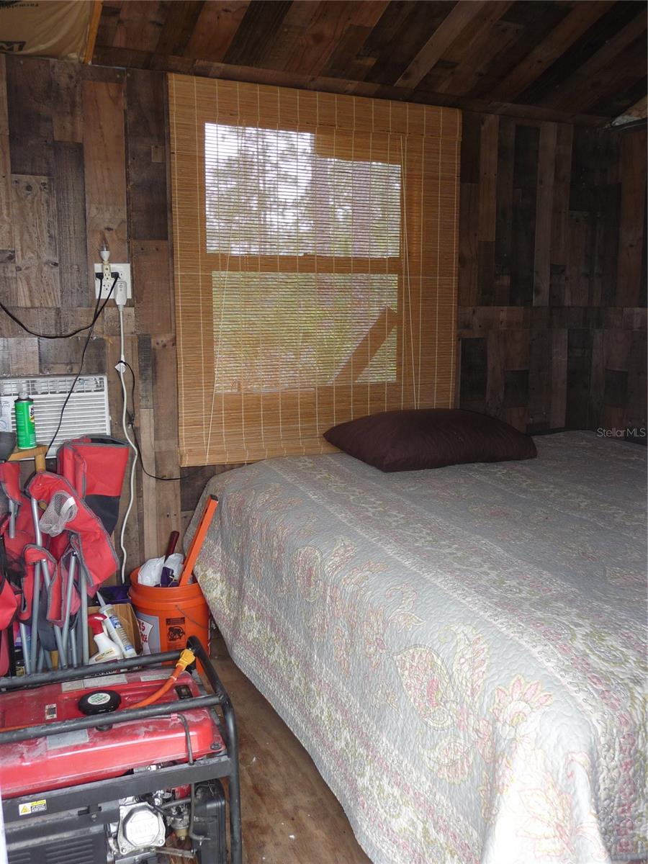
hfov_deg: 44.2
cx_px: 324
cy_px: 432
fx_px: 799
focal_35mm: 32
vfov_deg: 56.8
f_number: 3.5
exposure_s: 1/80
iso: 100
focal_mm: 5.3
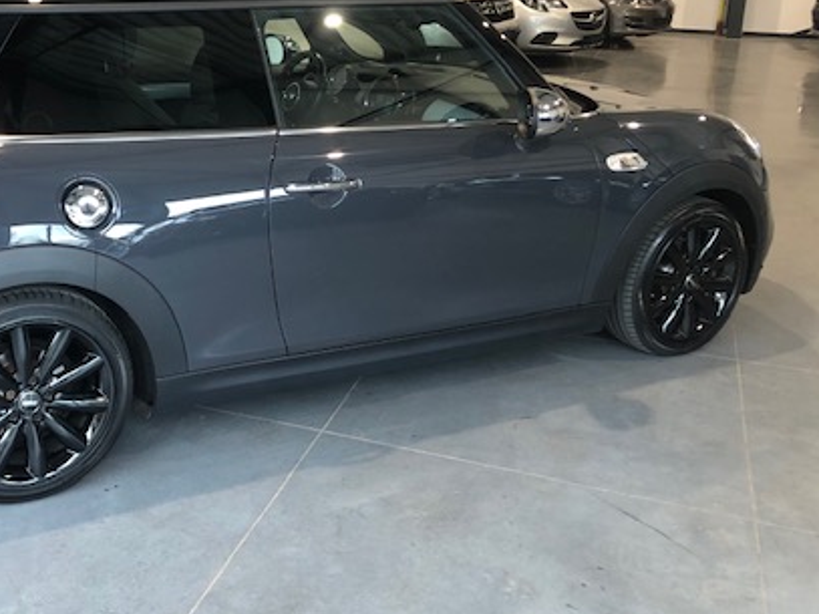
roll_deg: -1.5
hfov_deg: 42.1
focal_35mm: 44
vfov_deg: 32.7
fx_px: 1041
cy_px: 234
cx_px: 245
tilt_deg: -17.0
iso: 40
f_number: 1.8
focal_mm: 3.99
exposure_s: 1/25
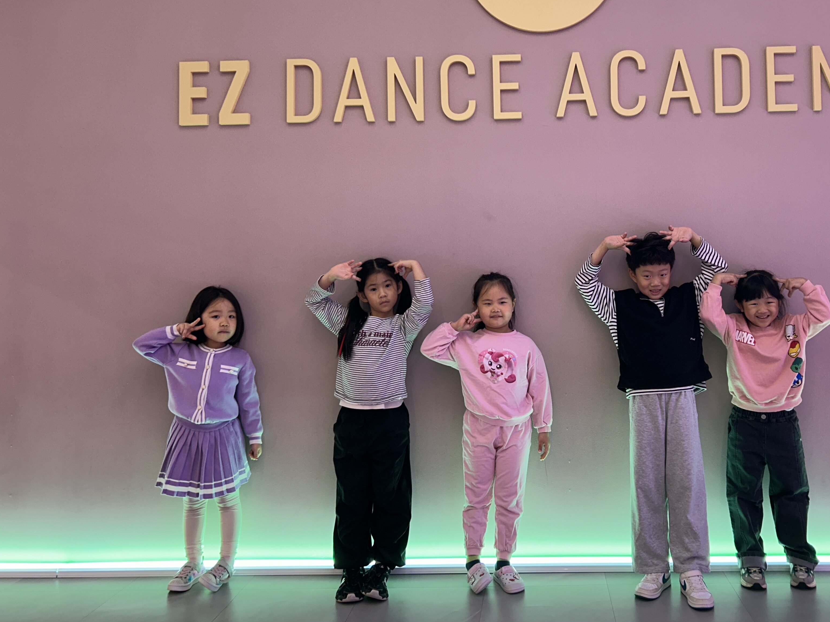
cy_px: 245
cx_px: 527
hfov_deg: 53.3
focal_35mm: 34
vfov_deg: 41.6
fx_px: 815
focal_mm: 5.7
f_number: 1.5
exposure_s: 1/133
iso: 64
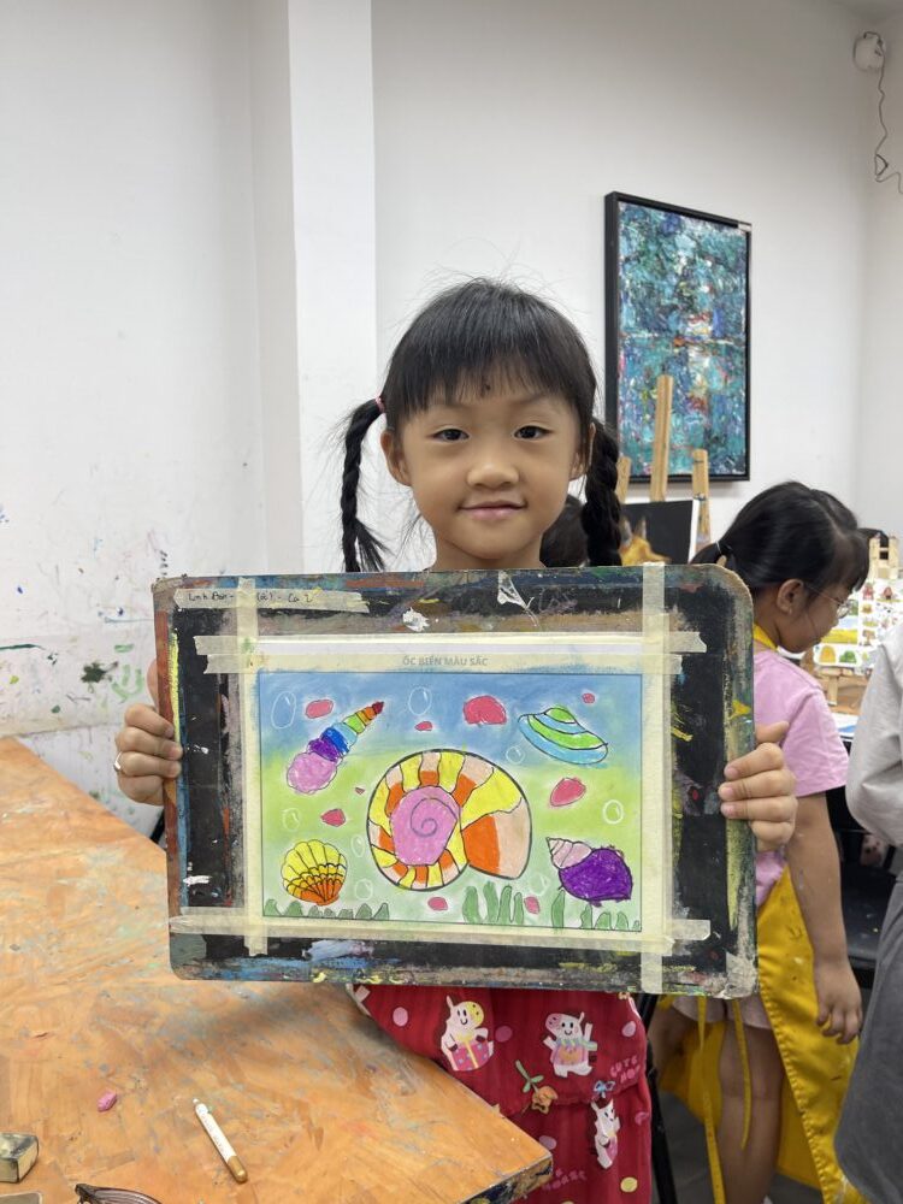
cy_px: 602
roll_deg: +1.7
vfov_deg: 67.3
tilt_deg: -5.2
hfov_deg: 53.1
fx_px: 904
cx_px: 452
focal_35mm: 26
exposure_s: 1/100
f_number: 1.6
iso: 50
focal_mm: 5.1
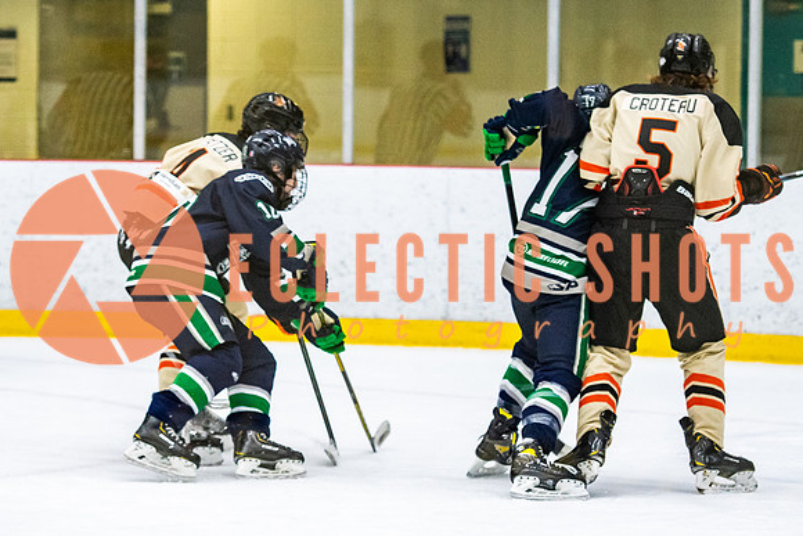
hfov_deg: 8.8
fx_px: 5188
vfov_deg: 5.9
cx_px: 239
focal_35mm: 233
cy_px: 229
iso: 2200
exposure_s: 1/640
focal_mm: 110
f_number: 2.8
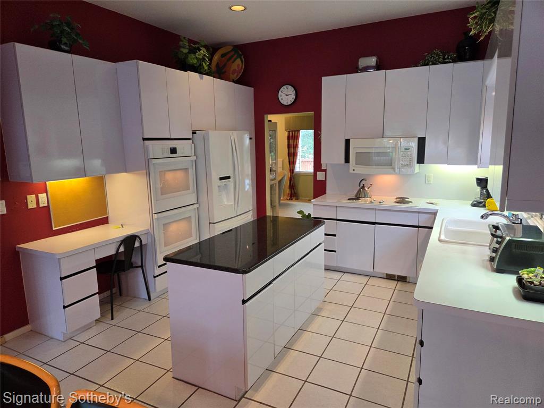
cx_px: 272
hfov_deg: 73.9
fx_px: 361
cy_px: 204
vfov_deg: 58.9
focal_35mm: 23
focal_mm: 5.4
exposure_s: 1/120
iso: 200
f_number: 1.8
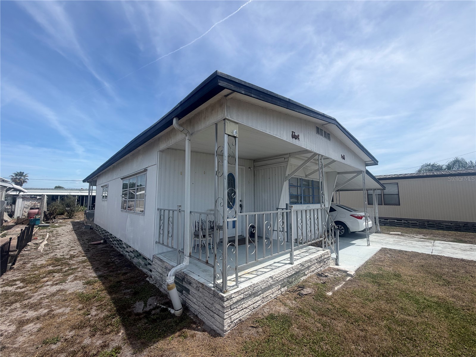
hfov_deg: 102.1
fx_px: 193
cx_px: 238
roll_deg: +0.6
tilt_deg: +6.3
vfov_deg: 85.7
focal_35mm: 14
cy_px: 178
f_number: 2.2
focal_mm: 2.22
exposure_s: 1/901
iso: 20
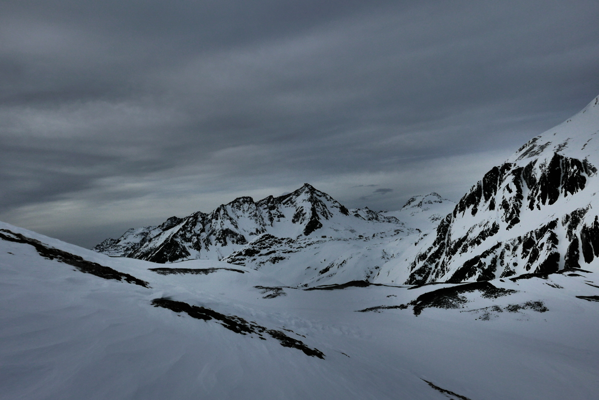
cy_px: 200
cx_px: 300
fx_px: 416
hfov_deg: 71.5
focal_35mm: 25
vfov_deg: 51.4
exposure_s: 1/2000
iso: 200
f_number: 5
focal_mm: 11.4
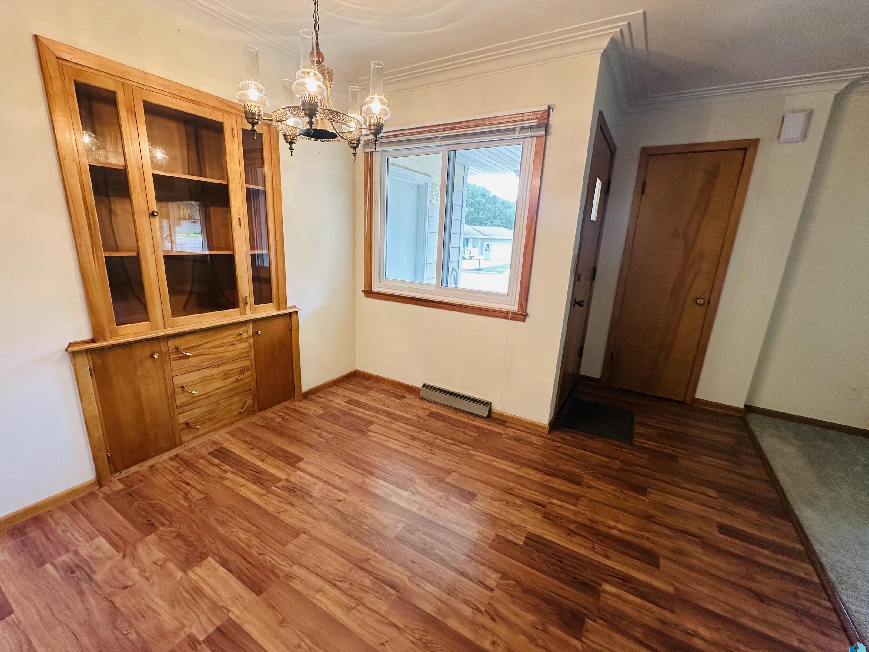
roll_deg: -1.8
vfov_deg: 81.7
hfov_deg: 98.1
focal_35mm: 15
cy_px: 336
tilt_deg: -14.8
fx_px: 377
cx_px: 415
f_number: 2.2
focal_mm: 2.22
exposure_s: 1/60
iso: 160
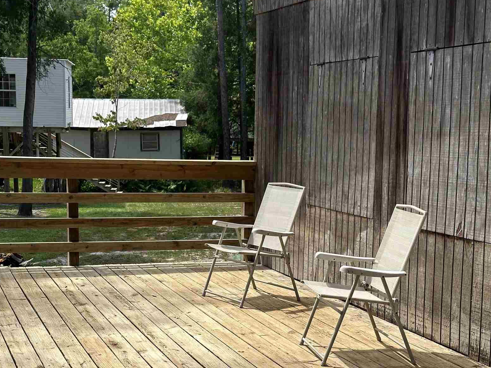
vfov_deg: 23.2
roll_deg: -0.9
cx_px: 238
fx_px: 894
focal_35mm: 63
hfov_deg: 30.7
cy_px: 232
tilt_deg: -7.3
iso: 64
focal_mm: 6.86
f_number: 1.78
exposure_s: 1/3257
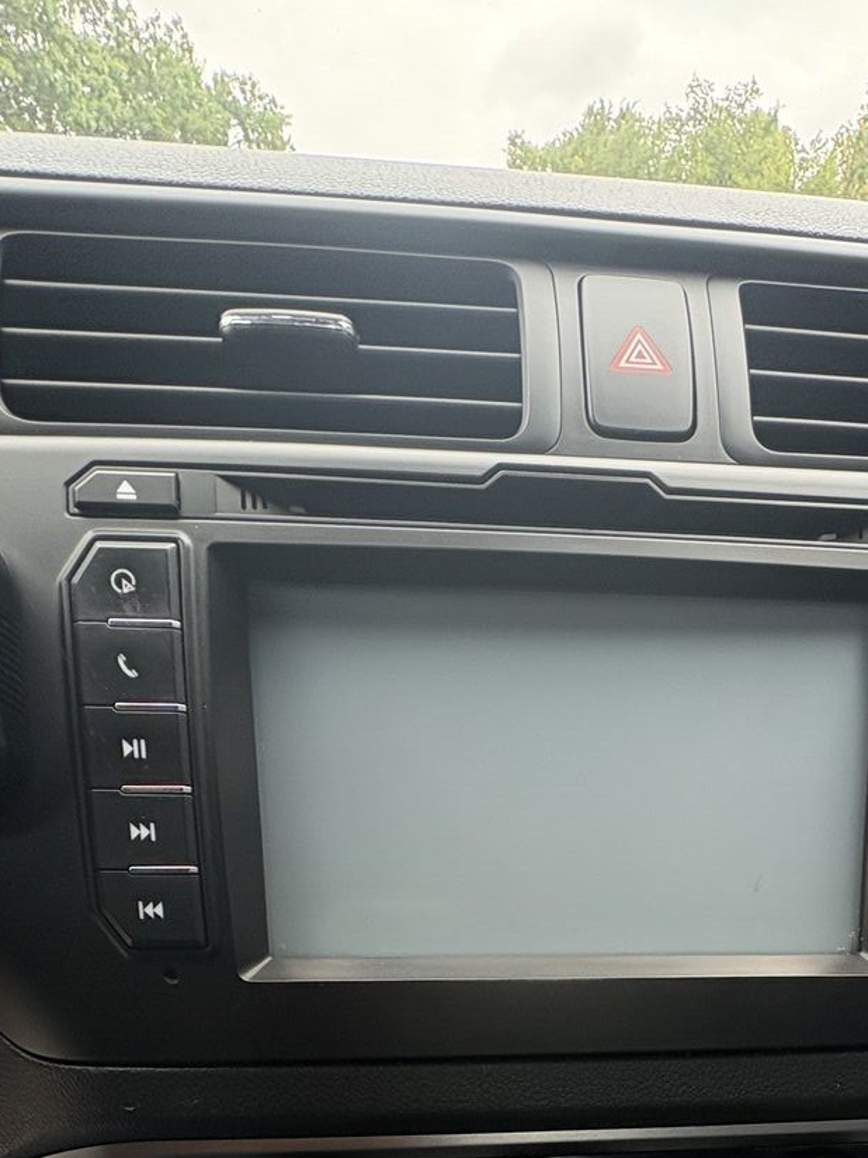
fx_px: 970
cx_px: 555
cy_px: 1138
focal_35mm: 29
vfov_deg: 50.7
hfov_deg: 47.7
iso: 100
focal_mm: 2.22
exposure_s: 1/99
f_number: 2.2
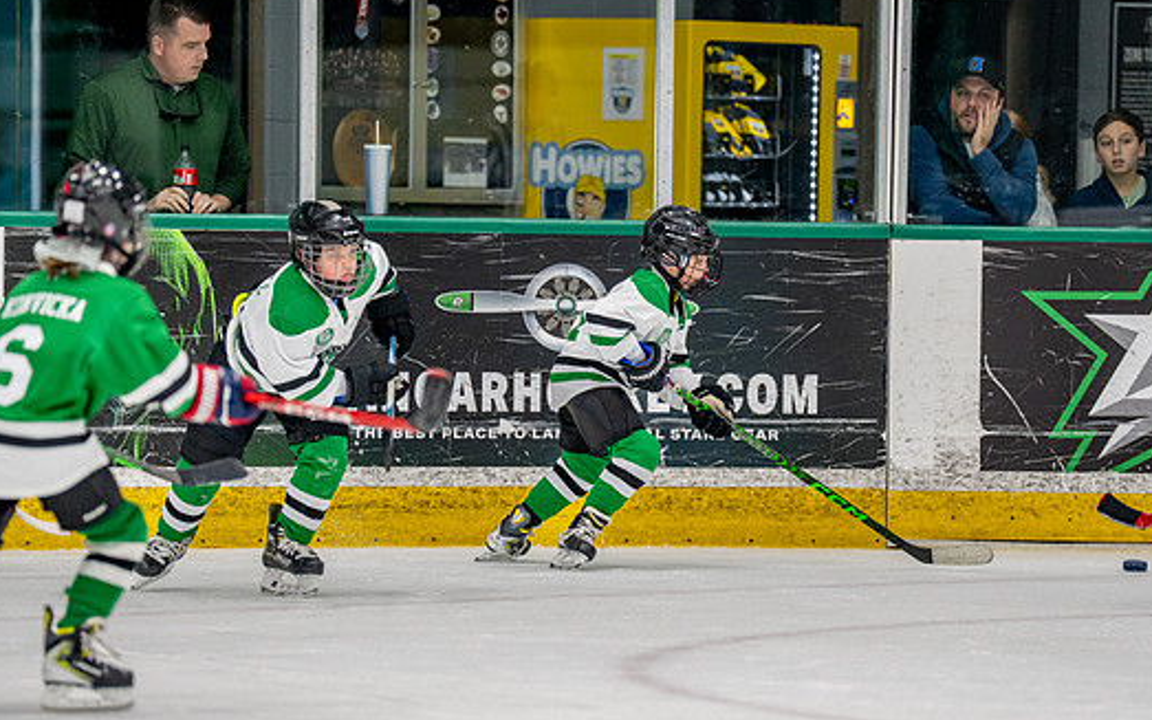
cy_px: 405
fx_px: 9514
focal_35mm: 303
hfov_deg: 6.9
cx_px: 652
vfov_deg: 4.3
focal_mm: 200
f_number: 2.8
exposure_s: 1/1250
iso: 1000
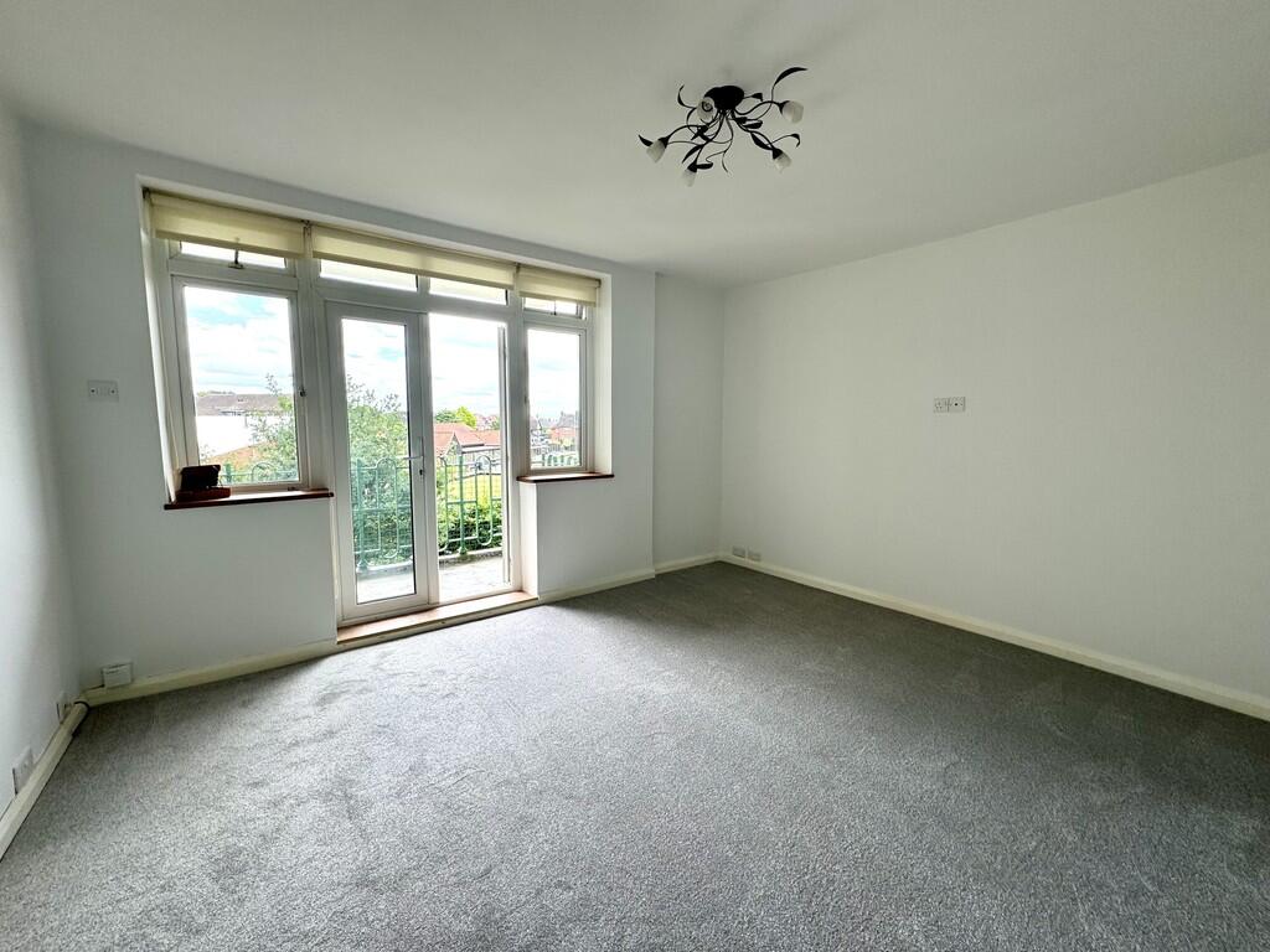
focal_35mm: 14
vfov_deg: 85.7
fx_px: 514
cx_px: 635
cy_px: 476
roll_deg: -0.8
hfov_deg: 102.1
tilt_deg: -6.3
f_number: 2.2
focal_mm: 2.22
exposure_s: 1/286
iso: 40
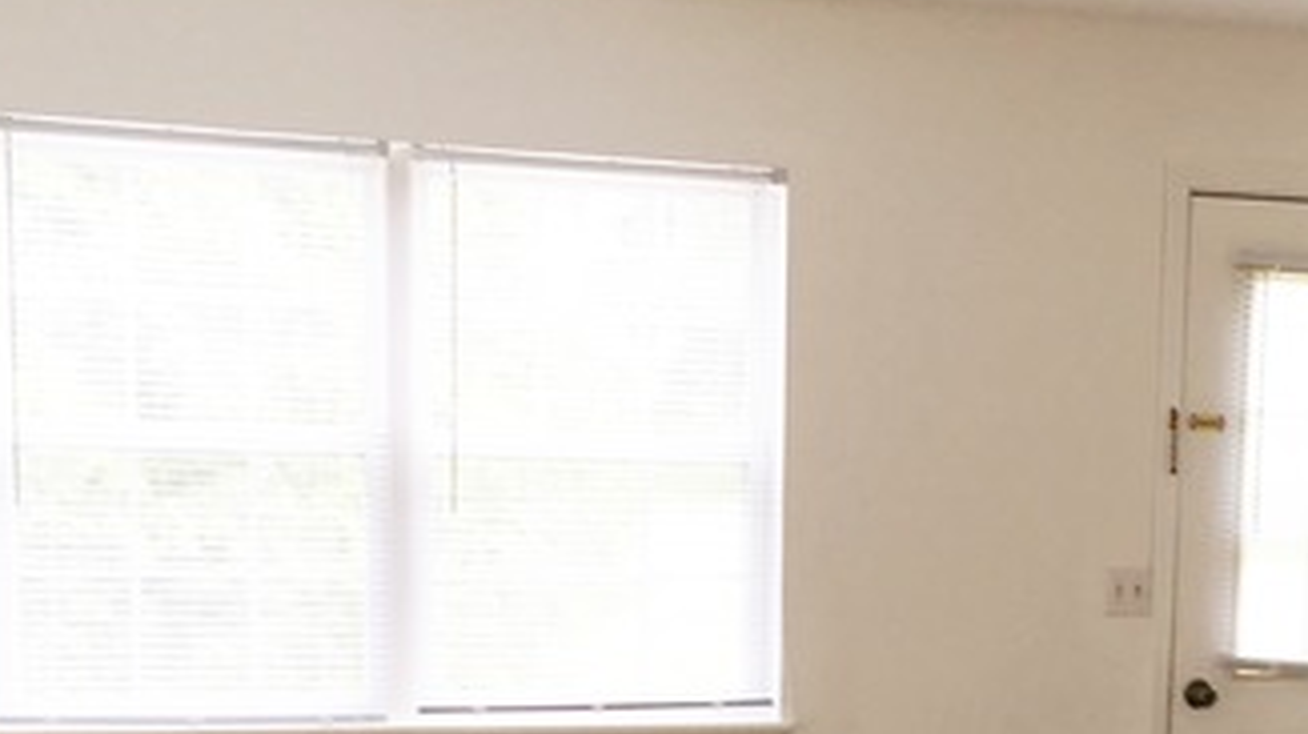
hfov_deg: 33.4
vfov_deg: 18.9
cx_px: 911
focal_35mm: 62
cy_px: 714
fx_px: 2149
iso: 25
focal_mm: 4.15
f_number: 2.2
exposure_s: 1/60
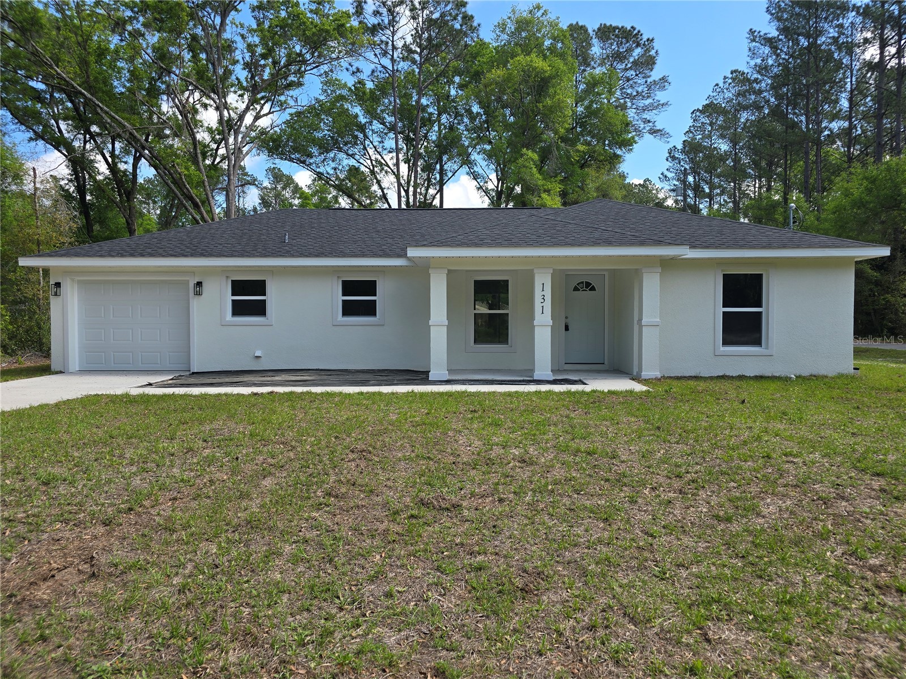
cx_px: 453
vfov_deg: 58.9
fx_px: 602
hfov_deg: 73.9
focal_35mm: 23
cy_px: 340
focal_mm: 6.3
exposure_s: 1/441
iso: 12
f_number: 1.7
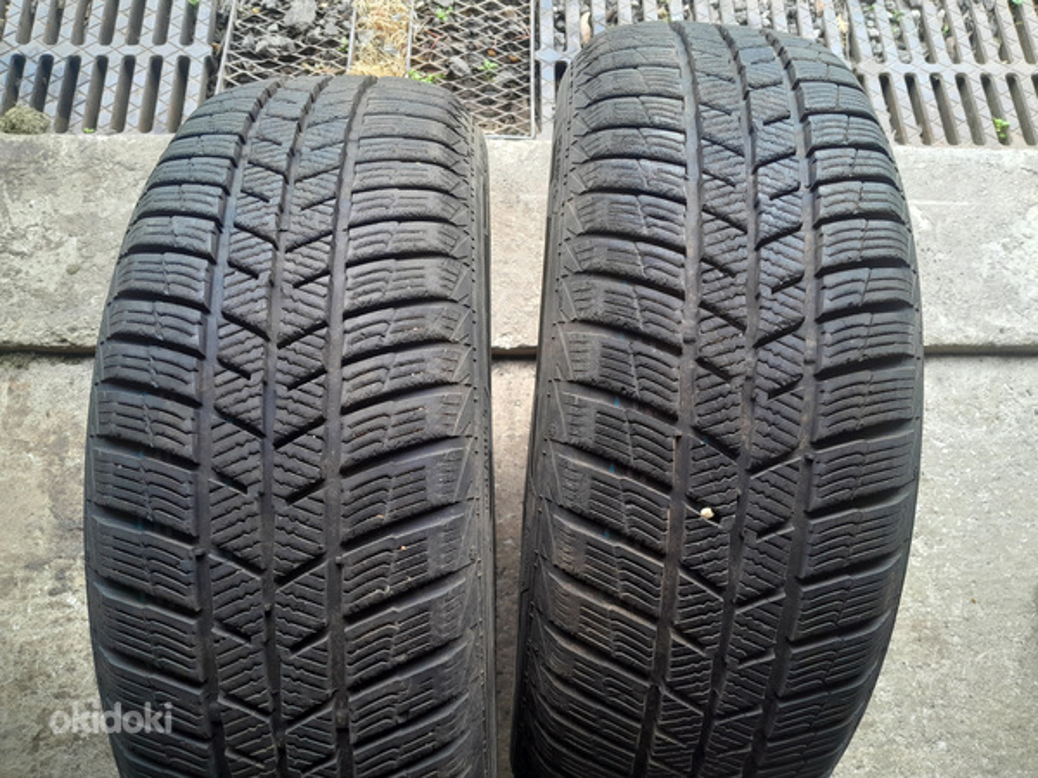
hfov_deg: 67.3
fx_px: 780
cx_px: 519
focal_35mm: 26
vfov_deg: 53.1
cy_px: 389
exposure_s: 1/50
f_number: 1.8
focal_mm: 3.98
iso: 40
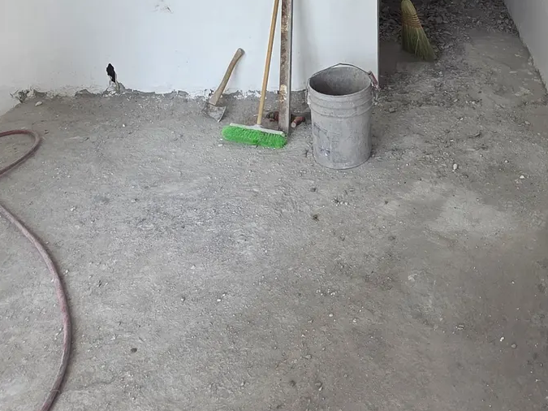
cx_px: 385
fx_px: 586
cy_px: -84
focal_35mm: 37
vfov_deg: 32.0
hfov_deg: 48.9
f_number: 1.9
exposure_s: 1/120
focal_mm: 2.2
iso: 32
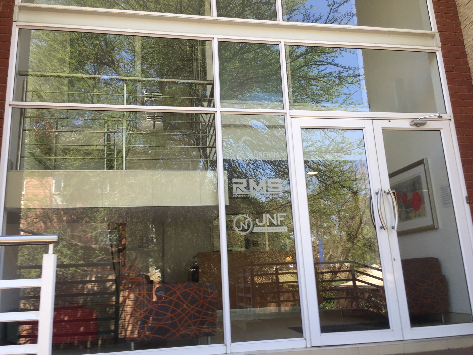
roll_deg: +4.6
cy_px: 178
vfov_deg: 48.2
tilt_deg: +12.5
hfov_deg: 61.7
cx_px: 236
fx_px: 396
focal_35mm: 29
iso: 32
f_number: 2.2
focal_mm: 4.15
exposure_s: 1/100
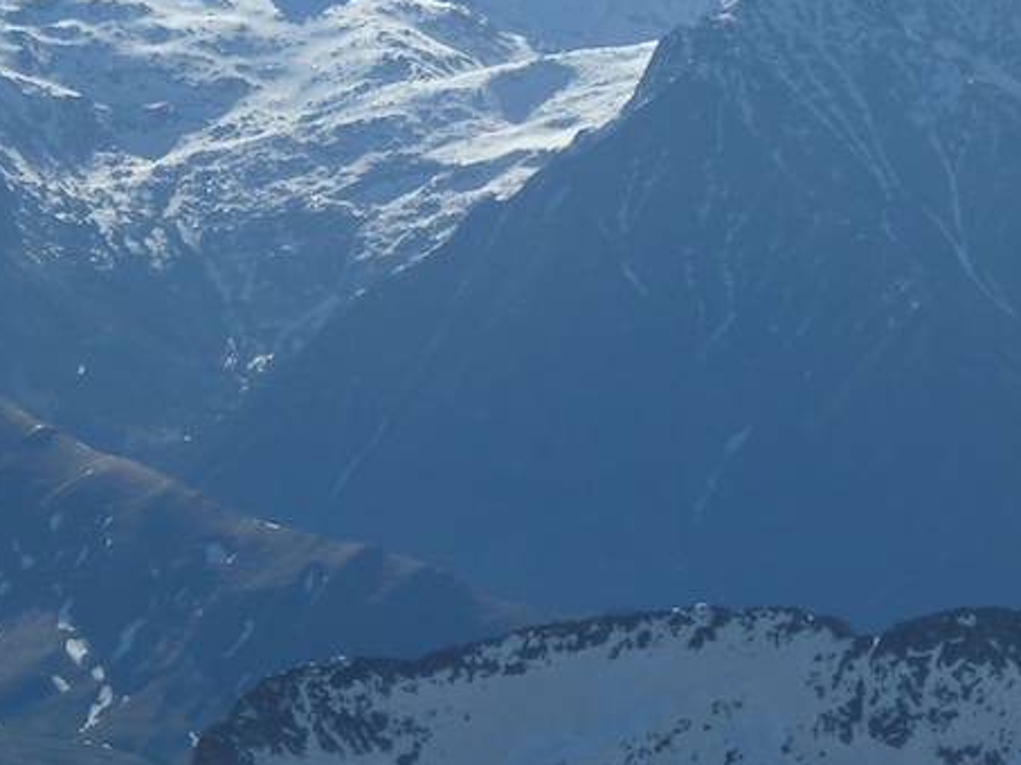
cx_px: 403
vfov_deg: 6.7
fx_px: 6574
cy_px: 207
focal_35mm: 223
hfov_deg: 8.9
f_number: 5.6
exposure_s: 1/800
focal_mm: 19.5
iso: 80
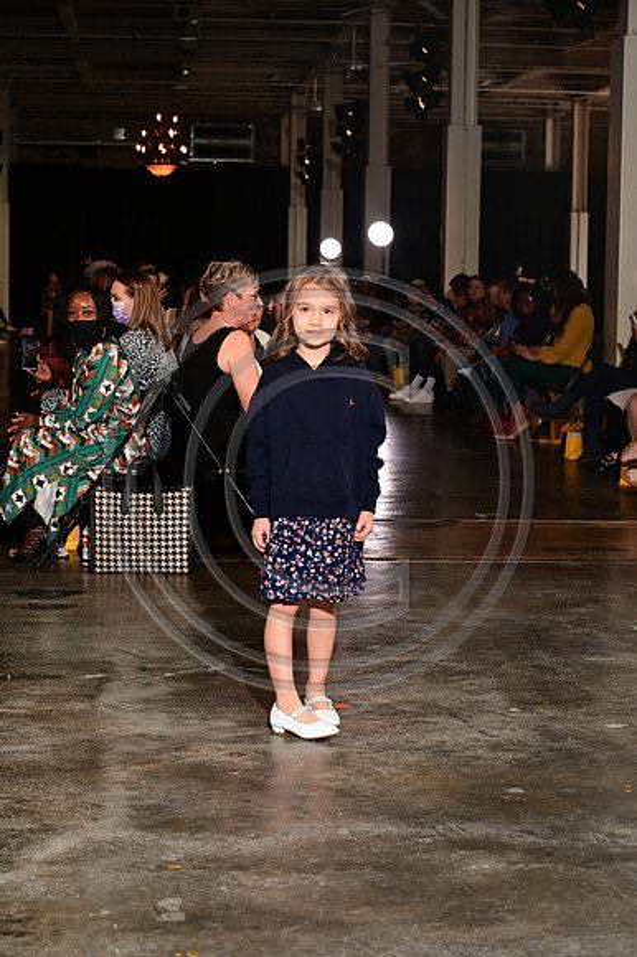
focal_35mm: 70
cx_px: 318
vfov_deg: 28.9
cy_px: 478
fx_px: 1860
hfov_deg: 19.4
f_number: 6.3
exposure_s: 1/160
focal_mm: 70
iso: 1000
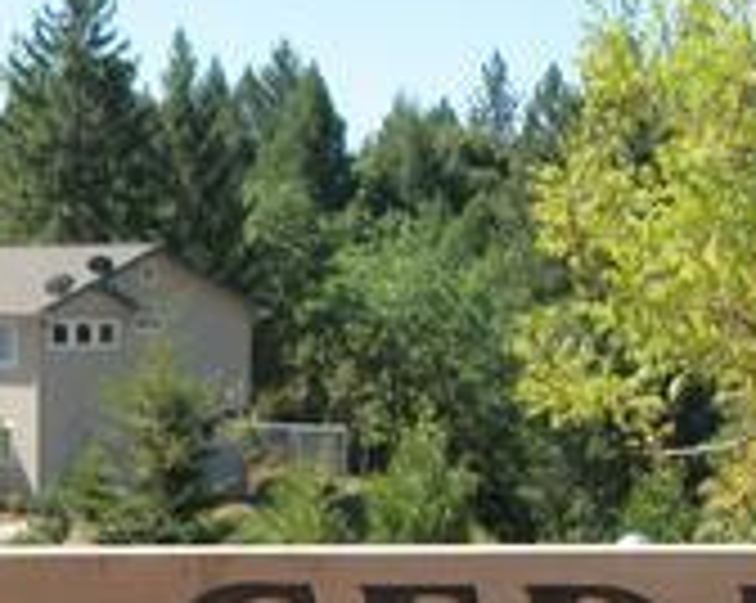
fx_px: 2771
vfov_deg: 12.1
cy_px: 770
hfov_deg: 15.3
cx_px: 16
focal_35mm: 124
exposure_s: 1/125
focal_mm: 5.7
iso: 80
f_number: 8.8
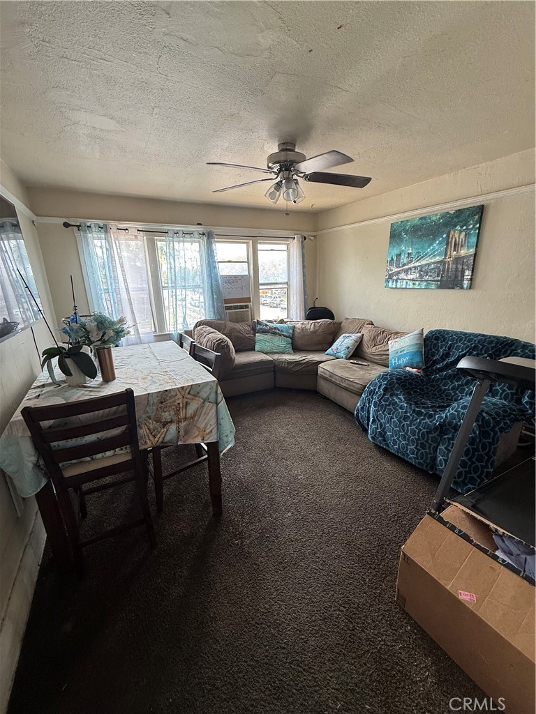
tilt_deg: -15.7
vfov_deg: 102.1
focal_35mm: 14
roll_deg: +2.1
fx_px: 289
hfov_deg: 85.7
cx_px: 268
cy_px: 357
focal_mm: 2.22
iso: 100
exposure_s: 1/99
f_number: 2.2
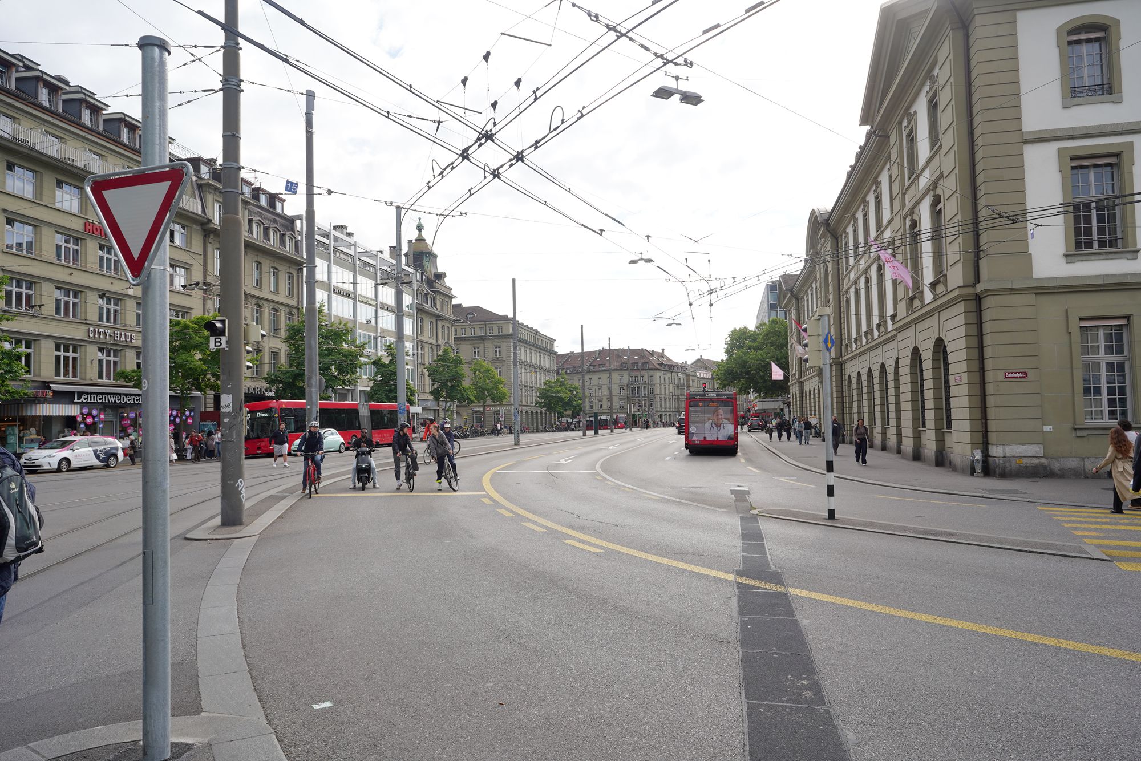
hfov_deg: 73.7
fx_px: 761
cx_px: 570
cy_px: 380
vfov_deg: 53.1
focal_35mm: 24
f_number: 11
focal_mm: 24
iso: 100
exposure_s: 1/100
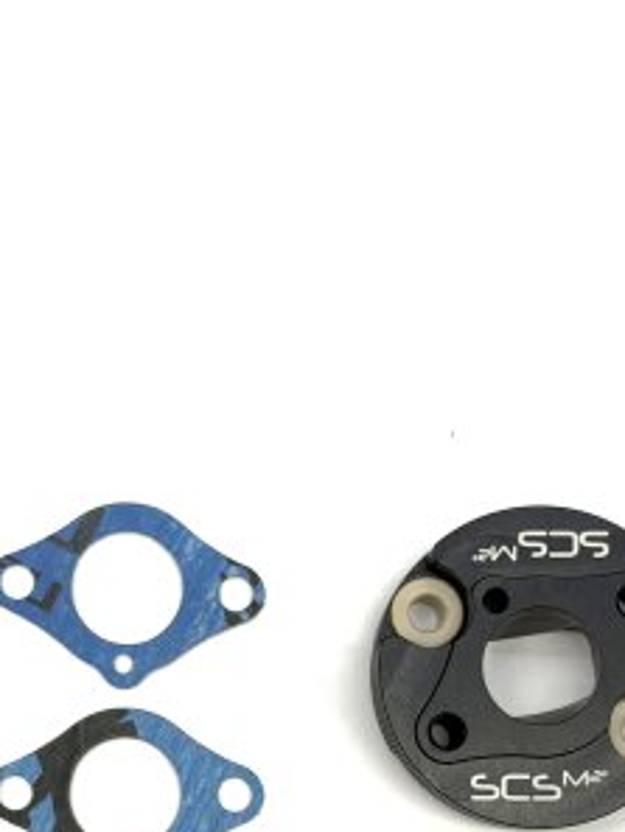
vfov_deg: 19.7
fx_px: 2333
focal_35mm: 97
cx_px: 205
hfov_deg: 15.2
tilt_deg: -87.4
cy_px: 796
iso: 50
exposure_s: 1/121
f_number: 1.78
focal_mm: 6.76
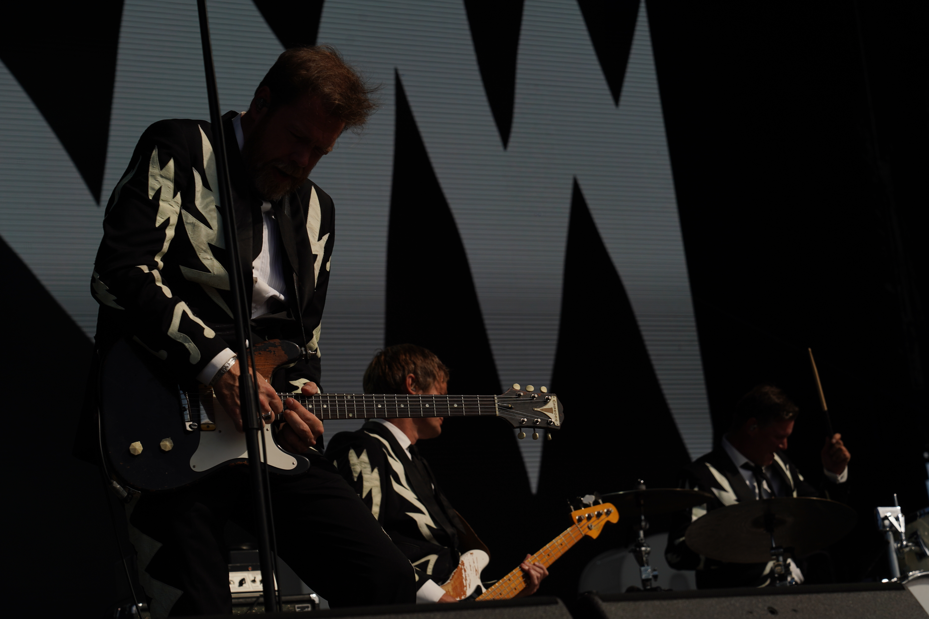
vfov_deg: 13.0
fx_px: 2709
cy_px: 310
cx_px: 464
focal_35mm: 105
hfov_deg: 19.5
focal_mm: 105
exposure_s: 1/1250
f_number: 8
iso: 100
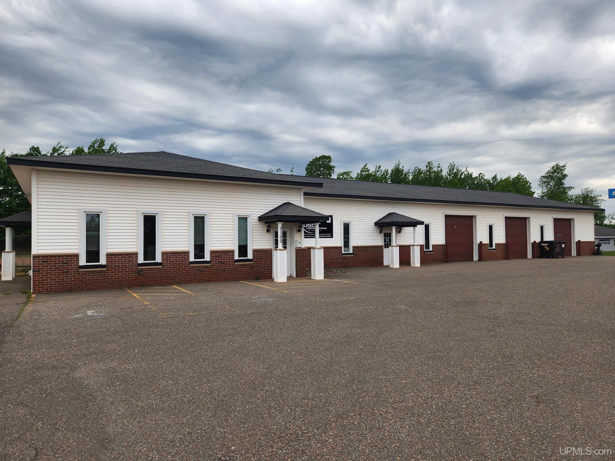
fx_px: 409
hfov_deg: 73.9
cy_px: 230
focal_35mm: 23
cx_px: 308
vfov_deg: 58.9
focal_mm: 5.4
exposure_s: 1/763
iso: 20
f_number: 1.8
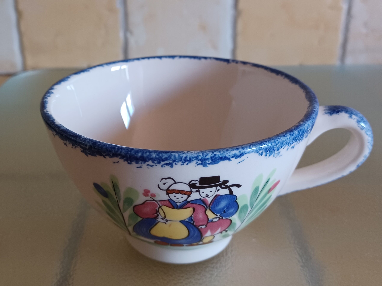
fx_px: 430
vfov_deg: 36.4
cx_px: 156
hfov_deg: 47.6
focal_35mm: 39
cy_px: 94
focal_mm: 4.6
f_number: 1.8
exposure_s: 1/50
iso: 250
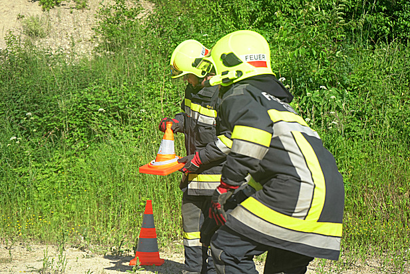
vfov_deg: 19.5
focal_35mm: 70
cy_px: 137
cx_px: 205
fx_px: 797
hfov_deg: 28.8
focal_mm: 70
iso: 1250
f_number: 5.6
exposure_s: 1/8000
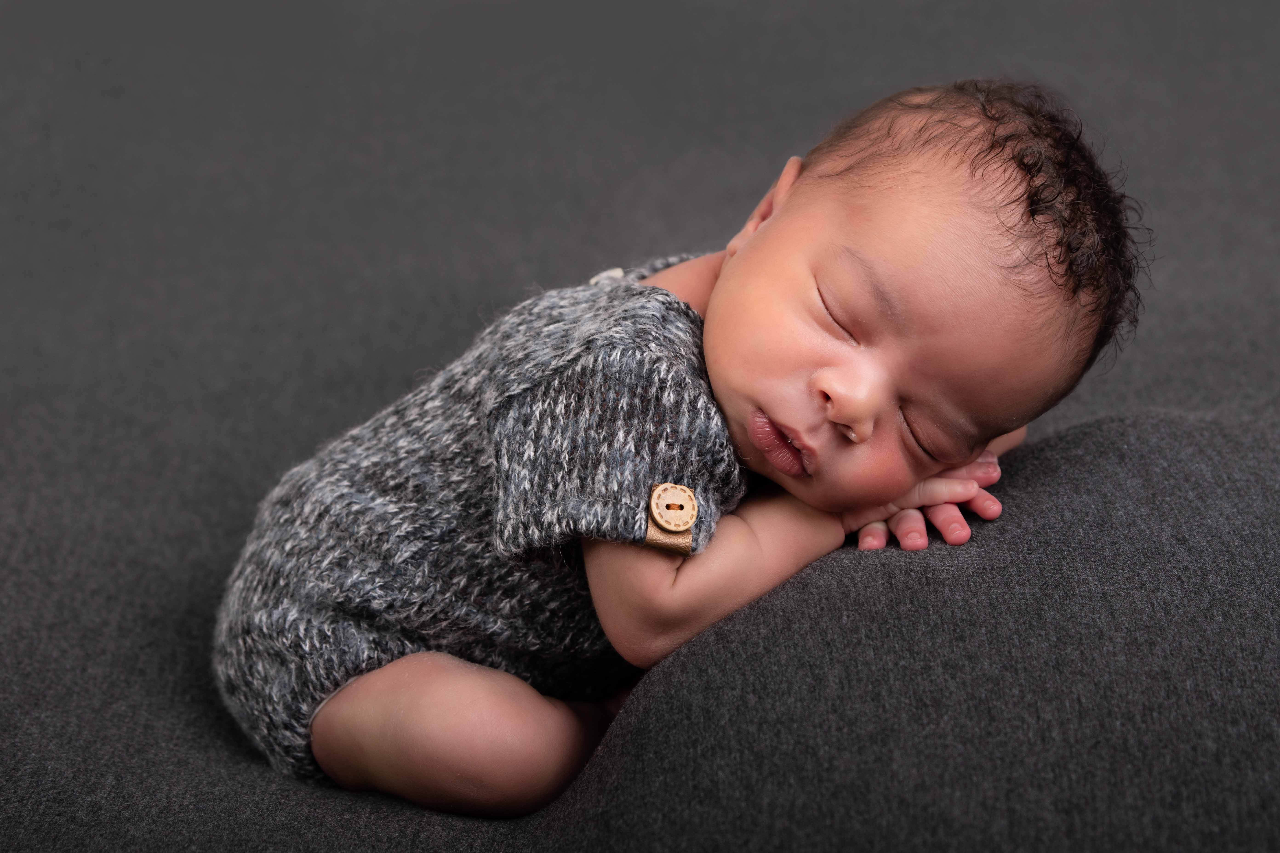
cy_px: 426
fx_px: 2666
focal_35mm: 75
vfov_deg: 18.2
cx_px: 640
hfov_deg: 27.0
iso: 125
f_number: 3.2
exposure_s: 1/200
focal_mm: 50
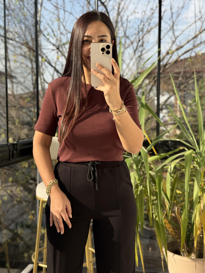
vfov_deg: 39.7
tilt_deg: -21.6
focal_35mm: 48
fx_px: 379
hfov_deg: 30.3
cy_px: 136
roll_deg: +0.2
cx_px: 102
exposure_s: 1/987
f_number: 1.78
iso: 80
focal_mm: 6.76
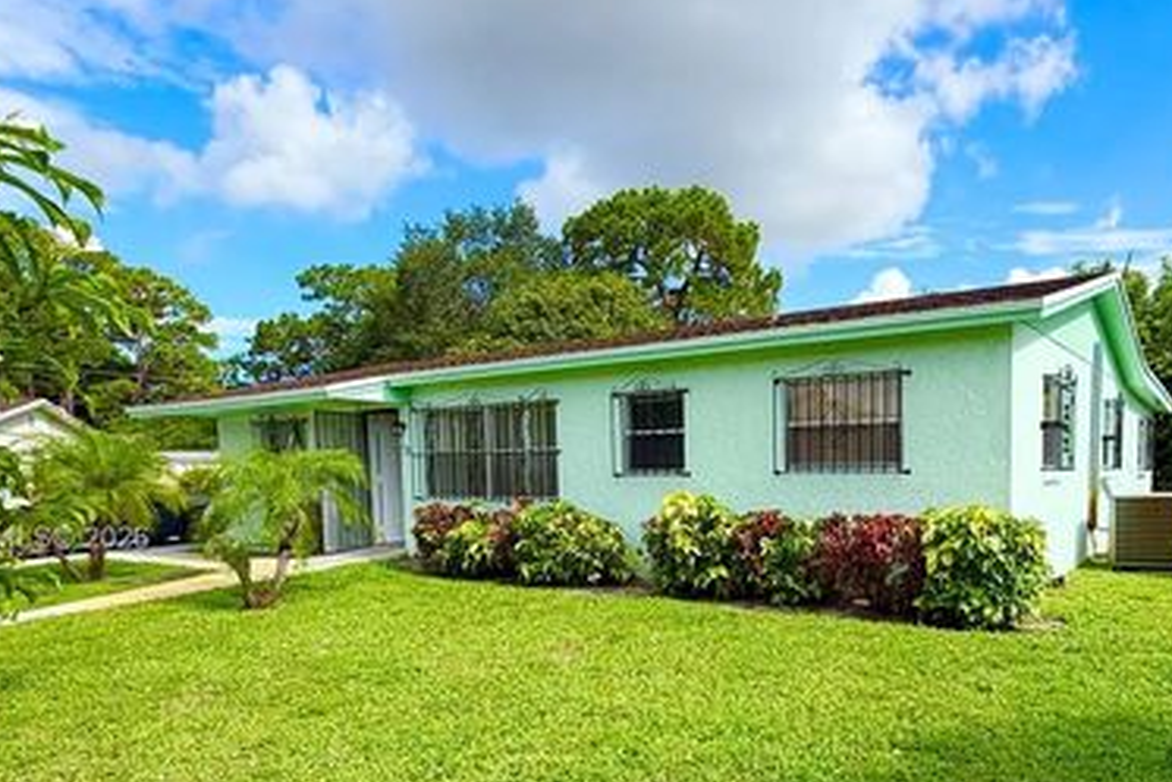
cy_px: 540
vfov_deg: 50.1
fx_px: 814
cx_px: 764
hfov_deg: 69.8
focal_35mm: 25
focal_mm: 2.22
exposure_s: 1/770
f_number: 2.2
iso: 32
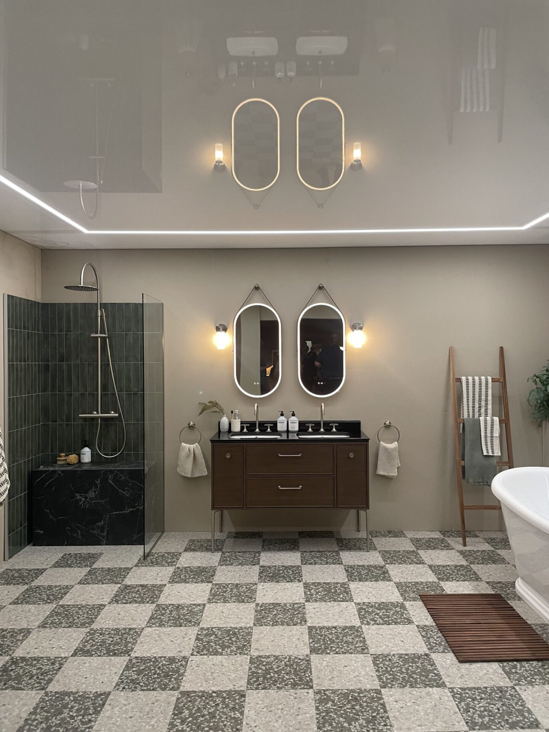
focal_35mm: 26
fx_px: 550
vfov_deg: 67.3
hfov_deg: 53.1
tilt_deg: +0.2
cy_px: 366
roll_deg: +0.5
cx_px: 274
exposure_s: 1/60
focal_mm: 4.2
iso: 160
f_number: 1.6
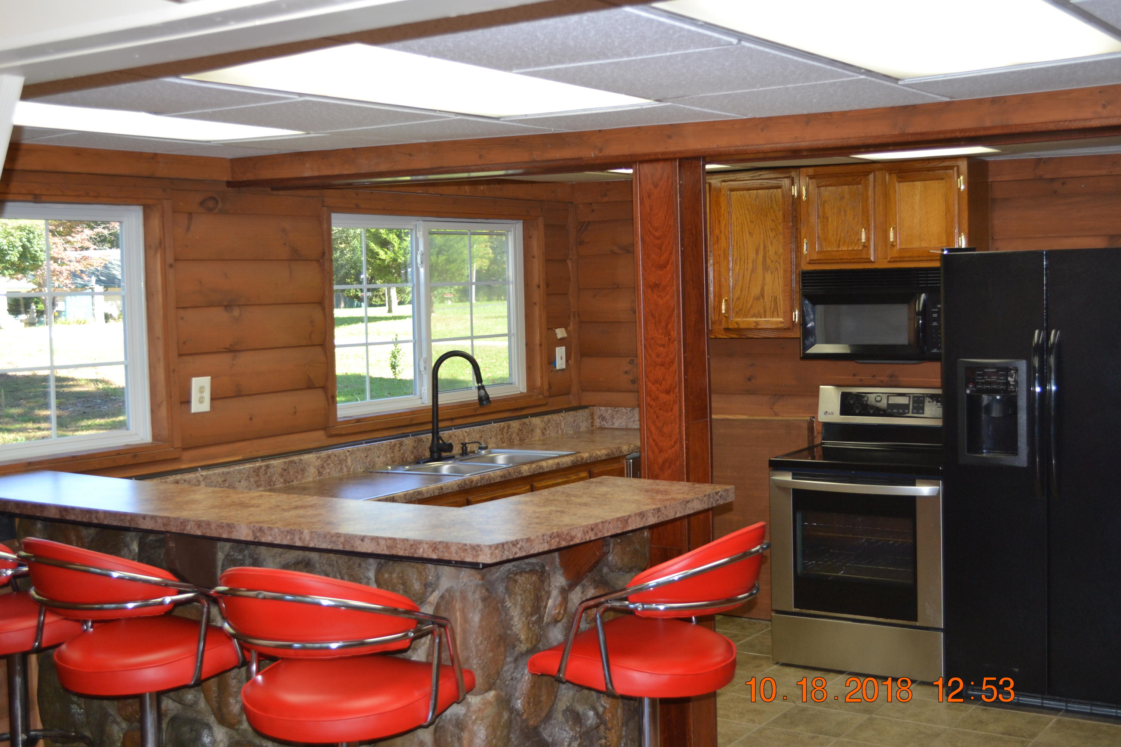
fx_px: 1354
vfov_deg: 30.8
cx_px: 560
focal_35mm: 44
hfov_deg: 45.0
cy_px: 374
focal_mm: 29
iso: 360
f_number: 4.5
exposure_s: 1/125
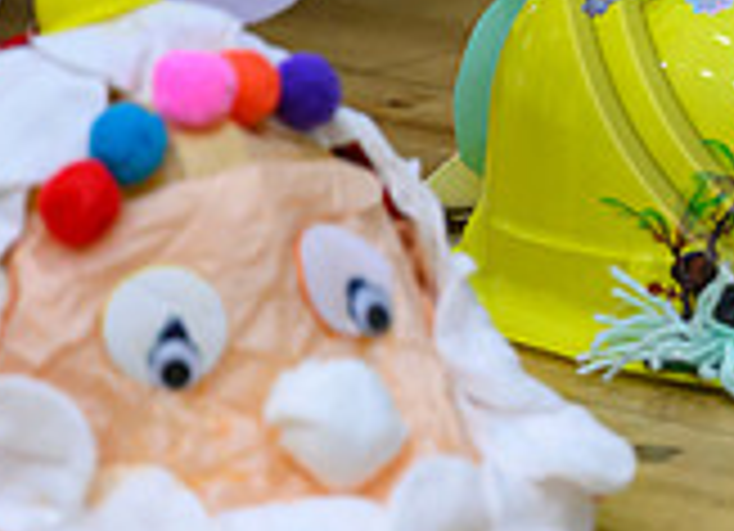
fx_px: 19853
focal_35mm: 948
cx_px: 1506
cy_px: 162
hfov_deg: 2.1
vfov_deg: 1.5
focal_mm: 200
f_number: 2.8
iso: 1000
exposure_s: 1/160
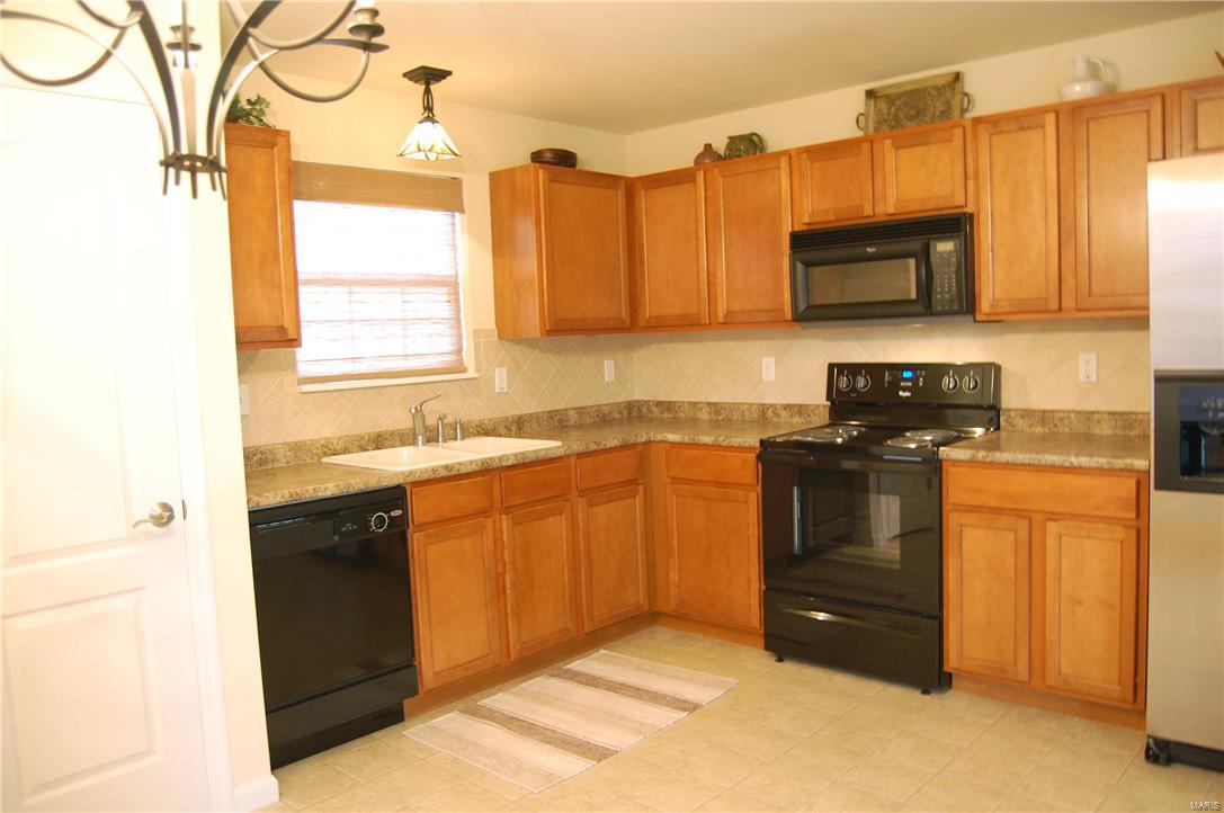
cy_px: 406
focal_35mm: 27
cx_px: 612
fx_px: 917
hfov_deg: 67.4
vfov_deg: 47.8
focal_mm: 18
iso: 200
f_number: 3.5
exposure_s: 1/5
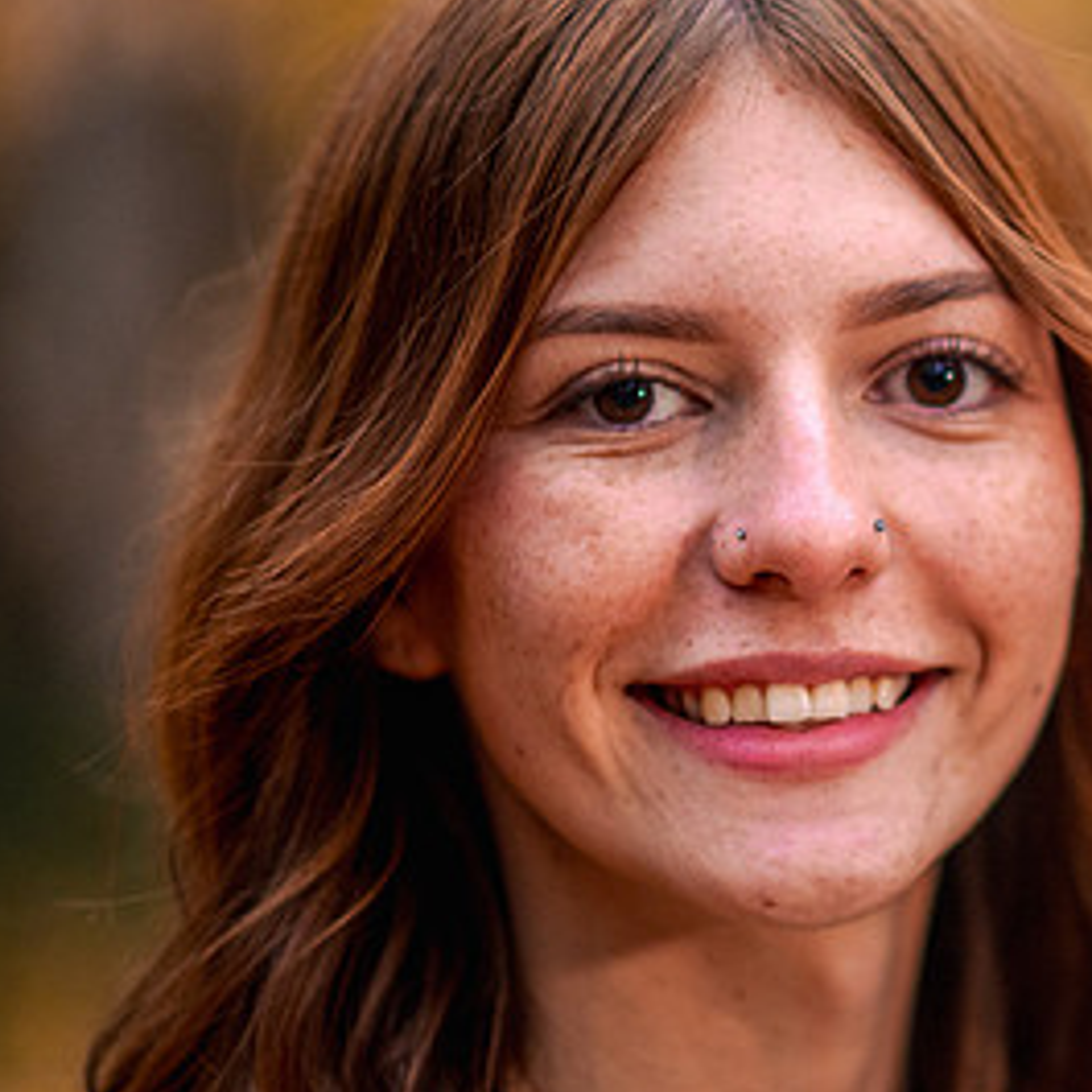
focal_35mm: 195
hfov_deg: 8.9
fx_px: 6960
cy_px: 624
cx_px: 985
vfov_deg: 9.0
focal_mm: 105
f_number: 2
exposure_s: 1/100
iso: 1250
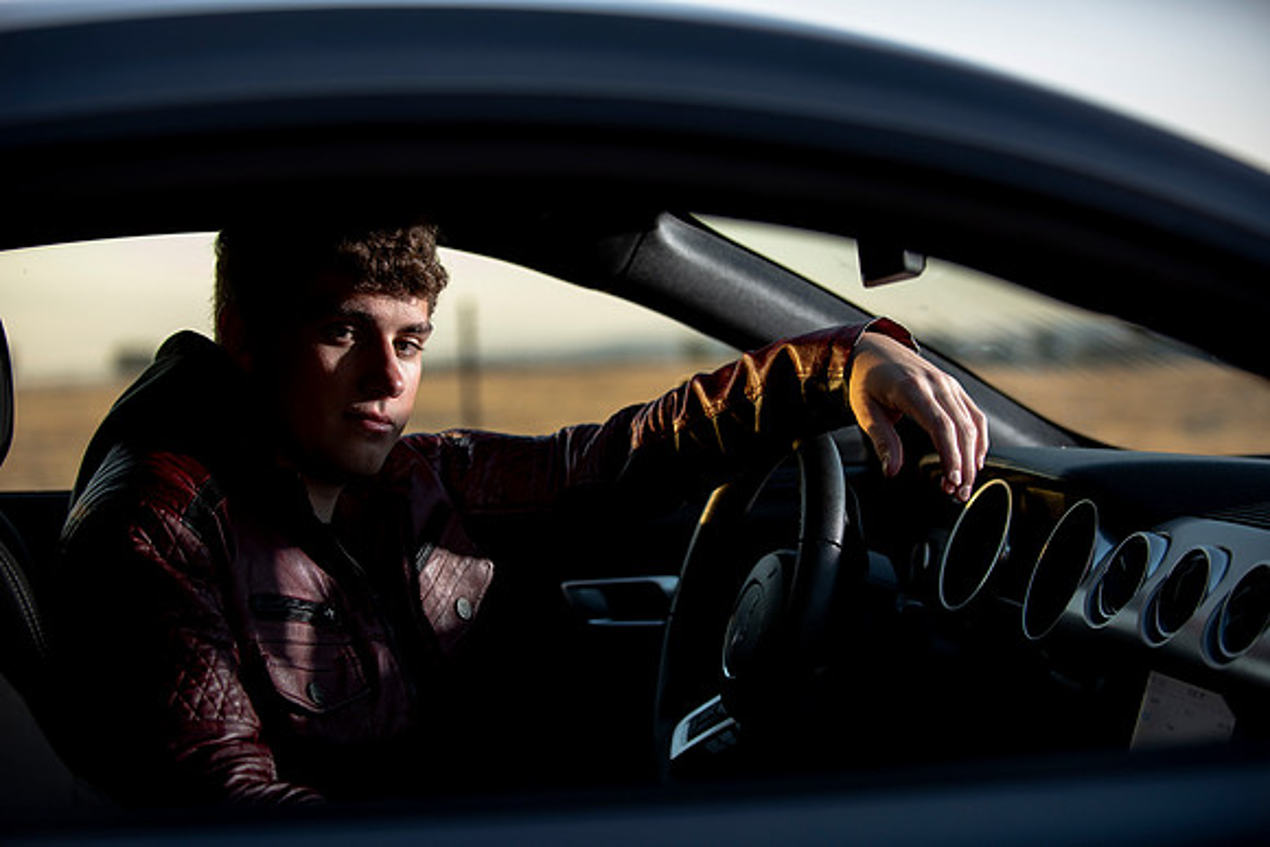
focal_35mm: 70
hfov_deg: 28.8
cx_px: 635
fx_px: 2470
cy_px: 424
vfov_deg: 19.5
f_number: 2.8
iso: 200
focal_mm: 70
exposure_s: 1/250
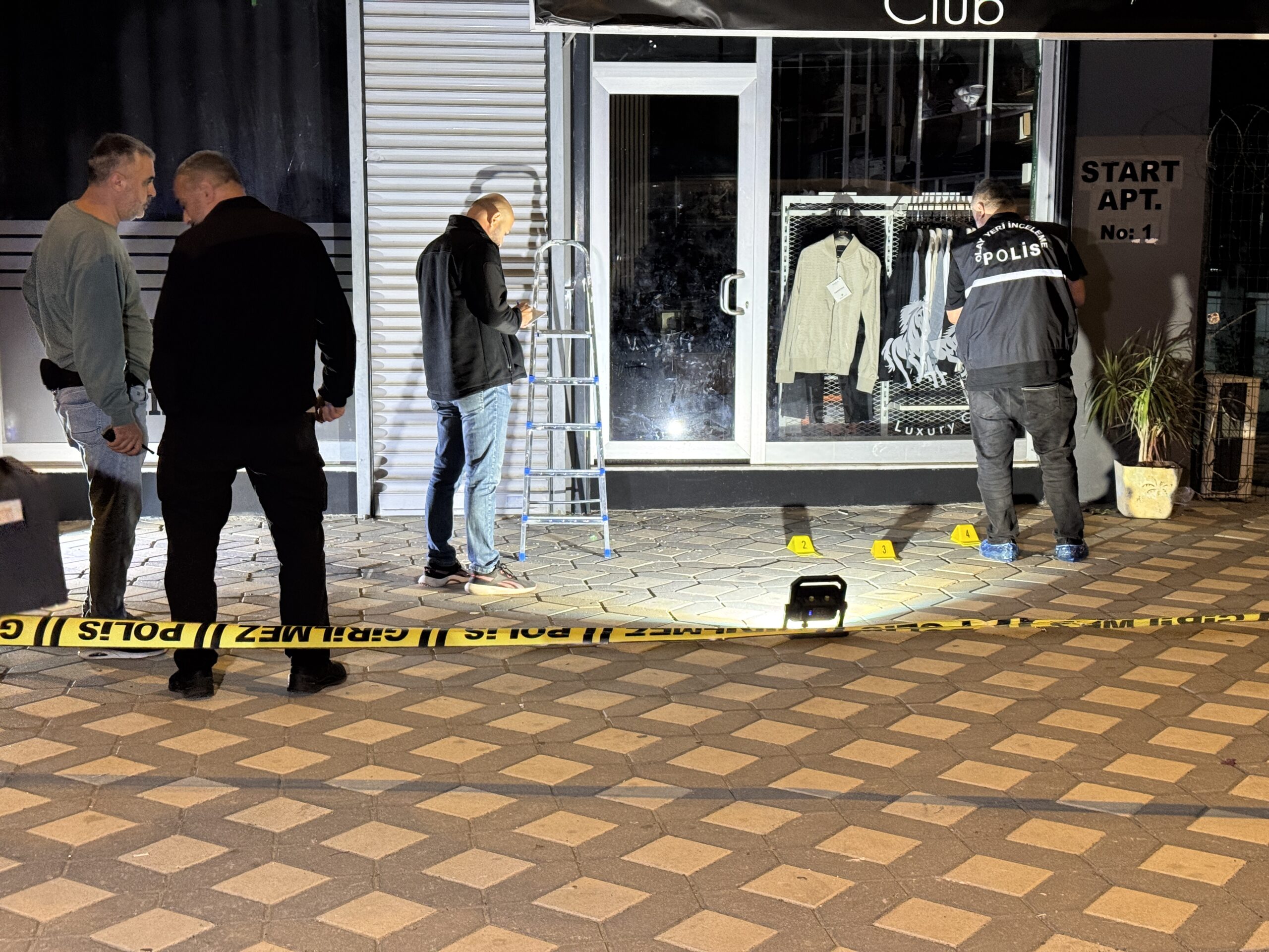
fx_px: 1760
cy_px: 476
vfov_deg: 30.3
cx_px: 634
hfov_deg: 39.7
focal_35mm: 48
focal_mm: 6.76
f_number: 1.78
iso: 320
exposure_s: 1/33
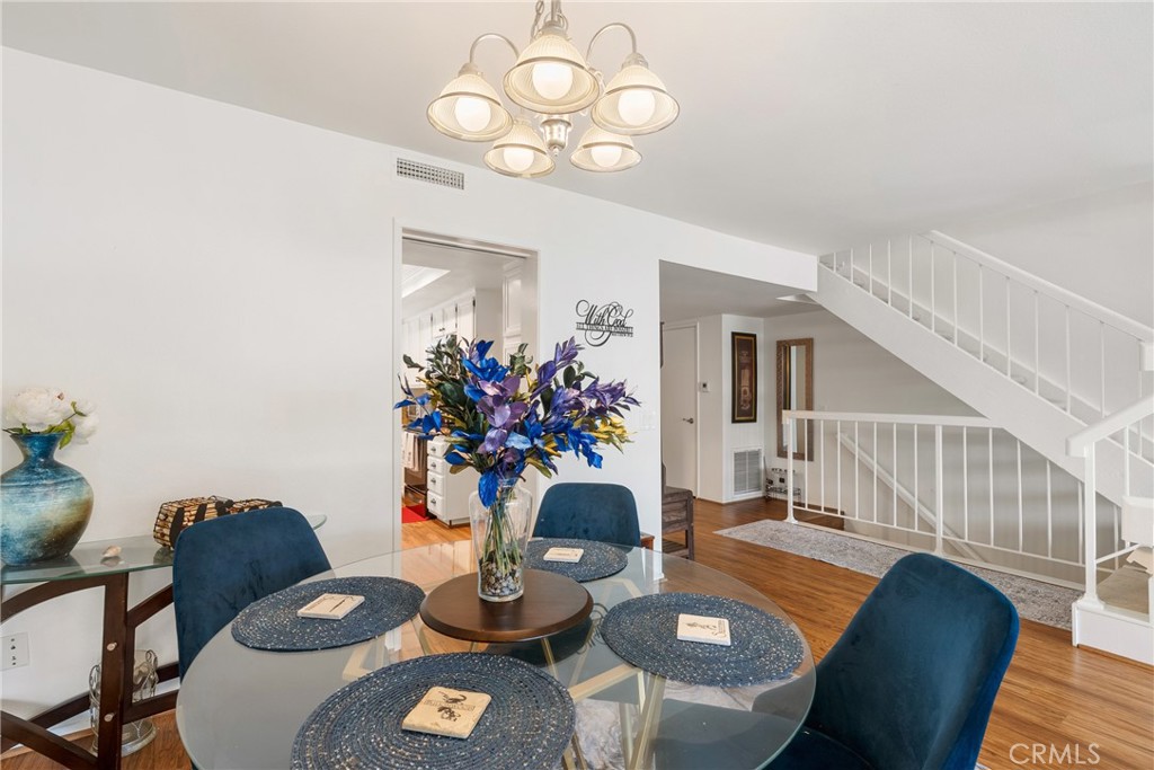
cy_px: 385
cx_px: 577
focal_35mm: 16
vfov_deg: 73.8
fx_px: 513
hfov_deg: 96.7
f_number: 9
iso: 100
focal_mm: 16
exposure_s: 1/2
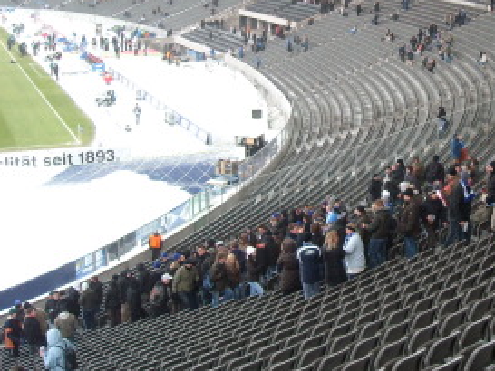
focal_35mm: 64
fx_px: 916
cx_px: 392
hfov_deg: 29.6
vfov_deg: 22.7
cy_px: 82
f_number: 2.8
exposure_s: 1/60
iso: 129
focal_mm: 5.7
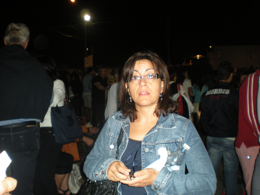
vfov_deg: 37.7
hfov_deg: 49.0
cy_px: 98
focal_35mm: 38
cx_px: 130
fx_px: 285
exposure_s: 1/60
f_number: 3.1
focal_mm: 6.3
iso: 235
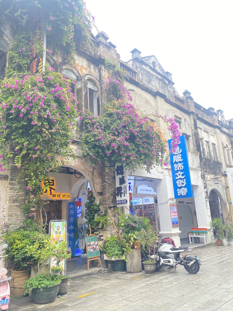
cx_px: 116
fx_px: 233
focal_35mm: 26
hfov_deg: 53.1
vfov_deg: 67.3
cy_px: 156
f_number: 1.8
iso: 32
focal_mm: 4.25
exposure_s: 1/227
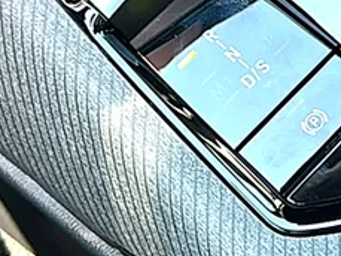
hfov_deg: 16.5
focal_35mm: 116
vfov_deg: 12.4
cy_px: -81
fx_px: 1143
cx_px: 356
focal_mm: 6.86
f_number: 1.78
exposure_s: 1/92
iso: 64
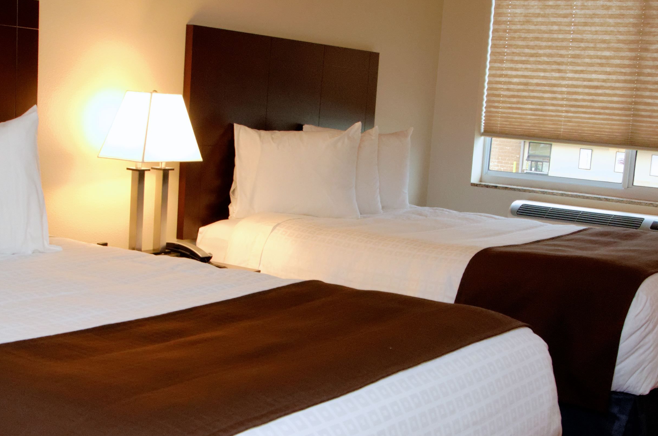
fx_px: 1003
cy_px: 247
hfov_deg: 36.3
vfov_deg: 24.5
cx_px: 312
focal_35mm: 55
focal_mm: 18
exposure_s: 1/60
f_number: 5.6
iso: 1250
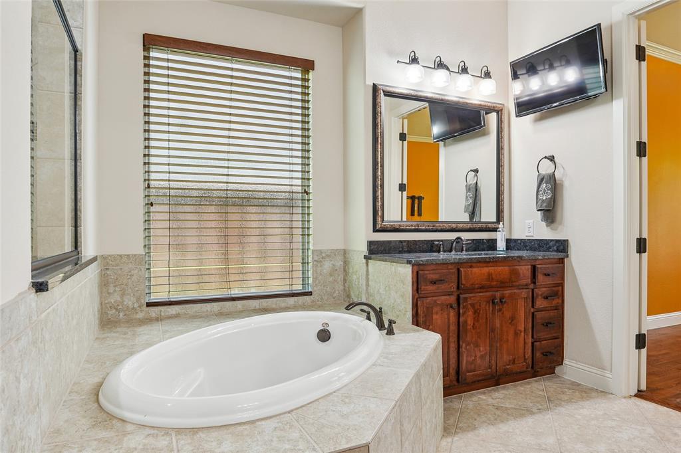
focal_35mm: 21
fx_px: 397
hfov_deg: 81.2
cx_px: 340
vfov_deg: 59.5
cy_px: 226
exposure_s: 1/8
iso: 100
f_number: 9
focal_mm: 14
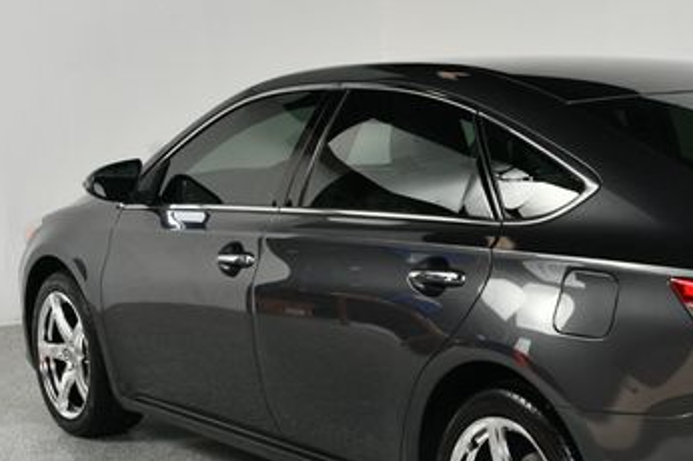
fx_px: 1423
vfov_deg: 18.3
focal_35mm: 74
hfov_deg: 26.6
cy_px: 345
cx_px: 603
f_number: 10
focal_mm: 27
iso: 100
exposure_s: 1/160
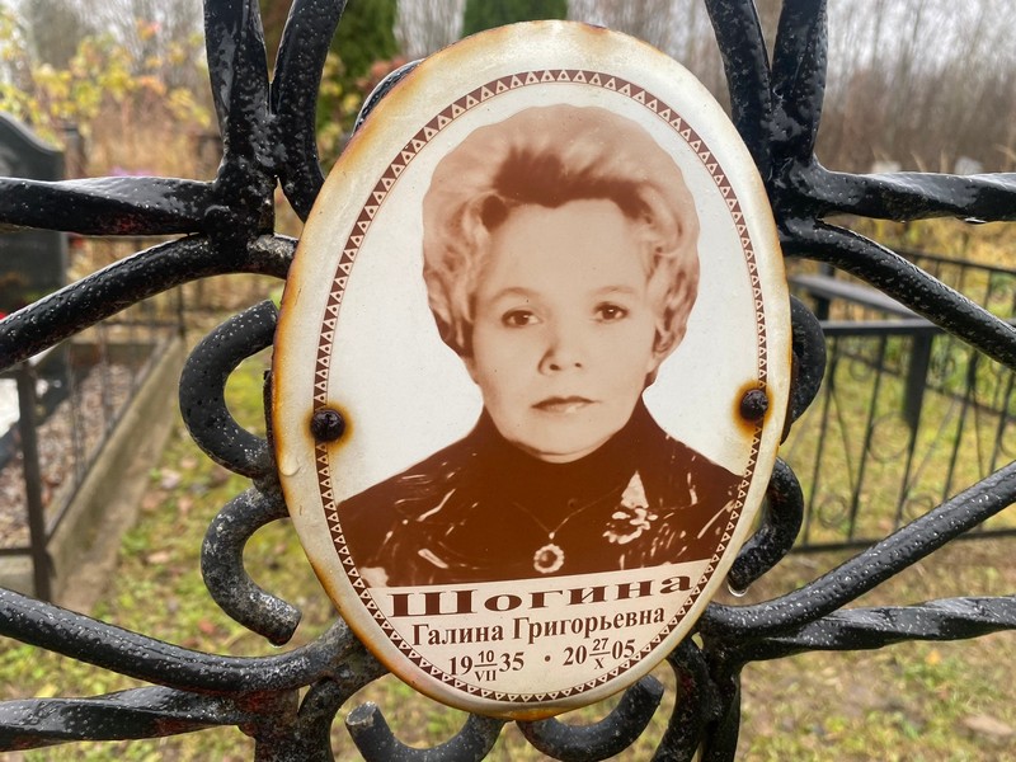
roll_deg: -2.6
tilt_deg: -19.0
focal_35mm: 26
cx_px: 508
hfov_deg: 67.3
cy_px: 381
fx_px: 763
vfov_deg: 53.1
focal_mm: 4.25
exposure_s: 1/122
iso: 50
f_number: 1.8
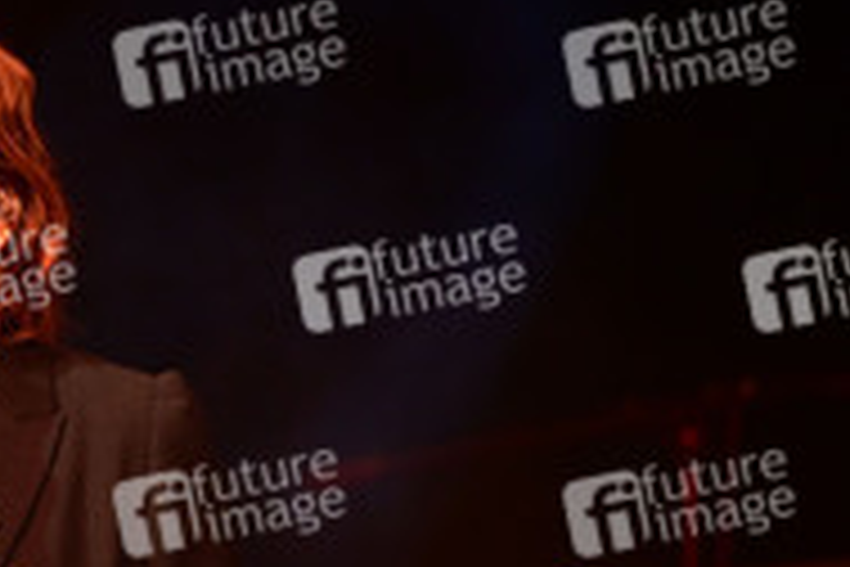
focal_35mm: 477
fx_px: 11262
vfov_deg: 2.9
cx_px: -160
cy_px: 616
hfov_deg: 4.3
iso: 6400
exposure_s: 1/400
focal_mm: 200
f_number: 3.5
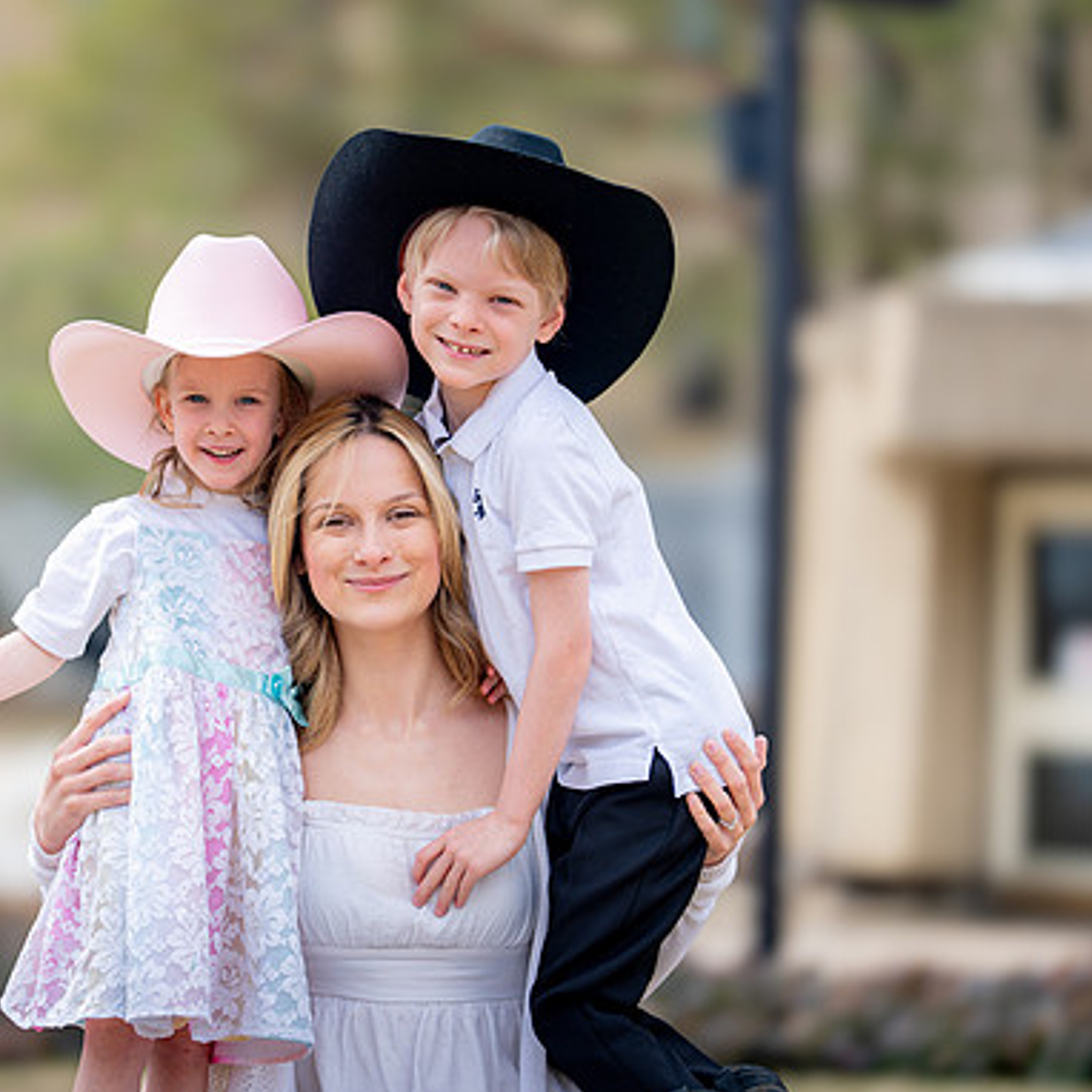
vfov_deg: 12.7
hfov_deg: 12.6
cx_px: 349
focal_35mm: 138
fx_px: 4925
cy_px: 545
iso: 100
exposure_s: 1/2500
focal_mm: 107
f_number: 2
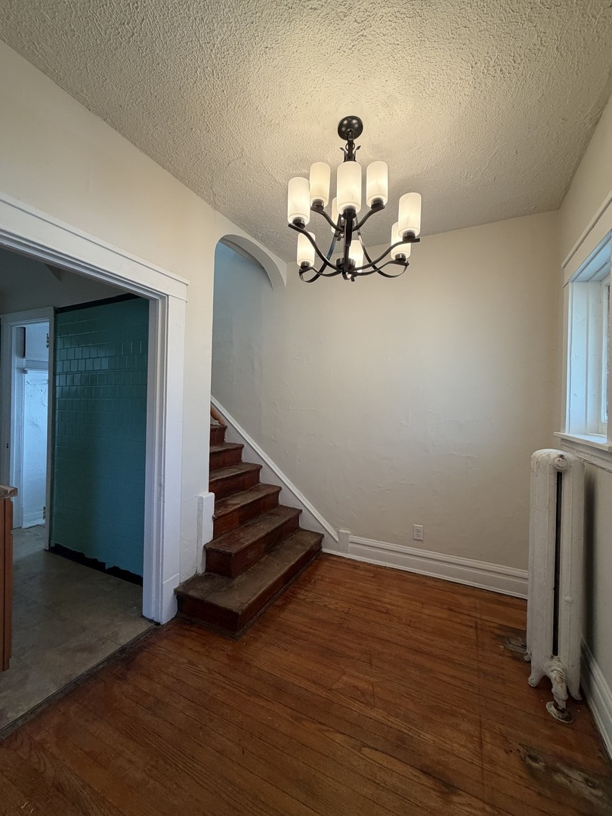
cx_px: 306
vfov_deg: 102.1
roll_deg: -1.3
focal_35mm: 14
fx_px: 330
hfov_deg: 85.7
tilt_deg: +1.4
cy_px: 408
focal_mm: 2.22
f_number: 2.2
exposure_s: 1/120
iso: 160
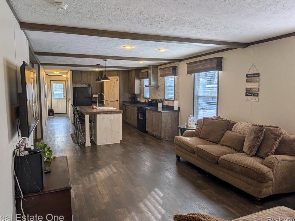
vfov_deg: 54.9
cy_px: 109
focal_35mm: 25
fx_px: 213
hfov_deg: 69.4
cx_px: 144
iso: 36
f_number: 1.7
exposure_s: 1/1211
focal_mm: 4.53
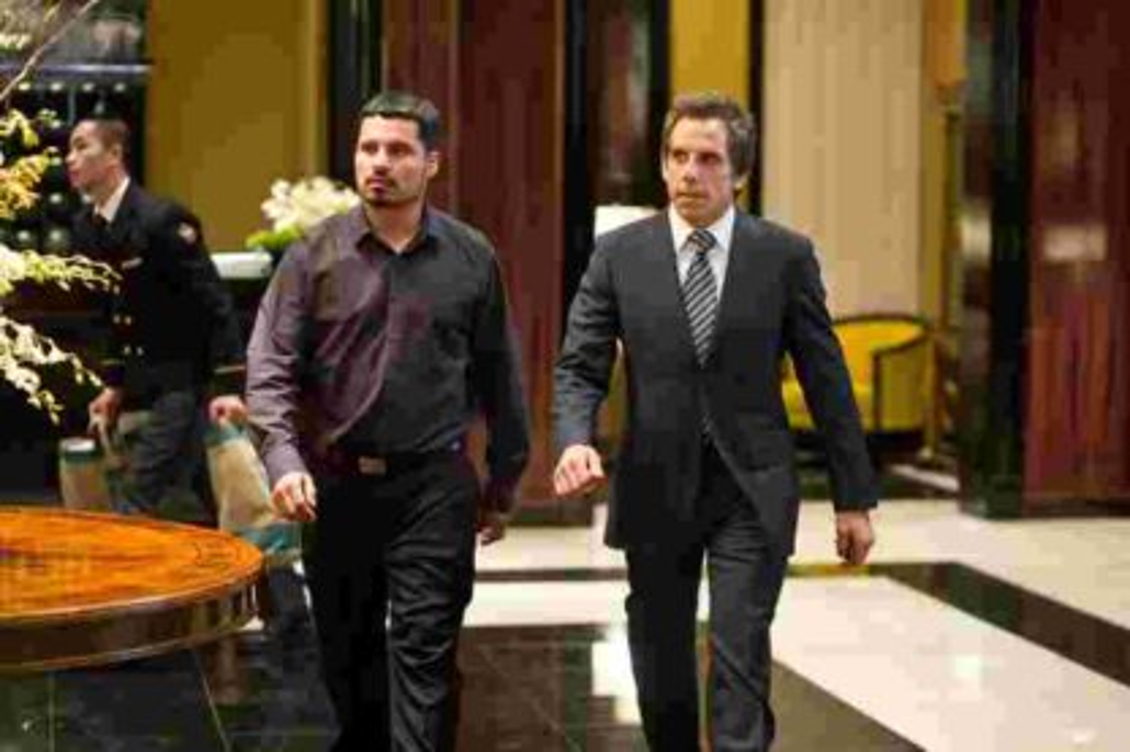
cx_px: 565
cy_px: 376
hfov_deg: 23.9
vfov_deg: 16.1
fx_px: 2667
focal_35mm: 85
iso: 3200
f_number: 2.8
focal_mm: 85
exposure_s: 1/250
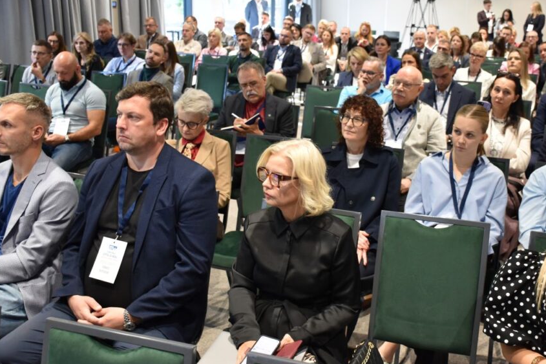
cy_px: 162
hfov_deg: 48.3
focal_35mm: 40
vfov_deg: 33.4
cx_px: 319
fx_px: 607
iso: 900
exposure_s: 1/30
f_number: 4
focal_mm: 22
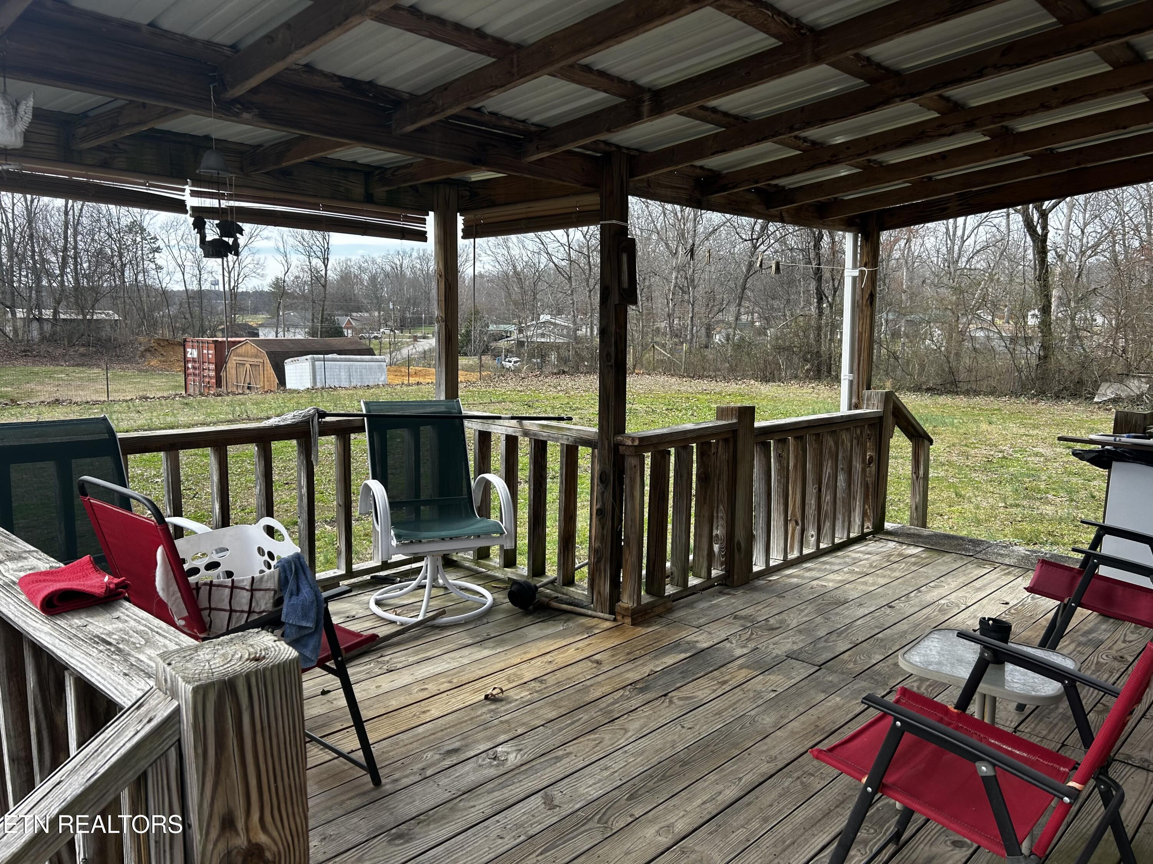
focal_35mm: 26
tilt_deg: -8.8
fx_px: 866
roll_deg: -1.9
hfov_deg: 67.3
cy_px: 432
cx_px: 576
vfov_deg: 53.1
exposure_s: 1/1377
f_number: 1.5
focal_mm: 5.7
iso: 50
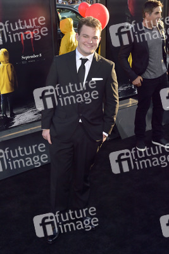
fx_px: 338
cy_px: 127
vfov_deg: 41.1
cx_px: 84
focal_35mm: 48
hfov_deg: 28.1
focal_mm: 48
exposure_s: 1/320
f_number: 6.3
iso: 500
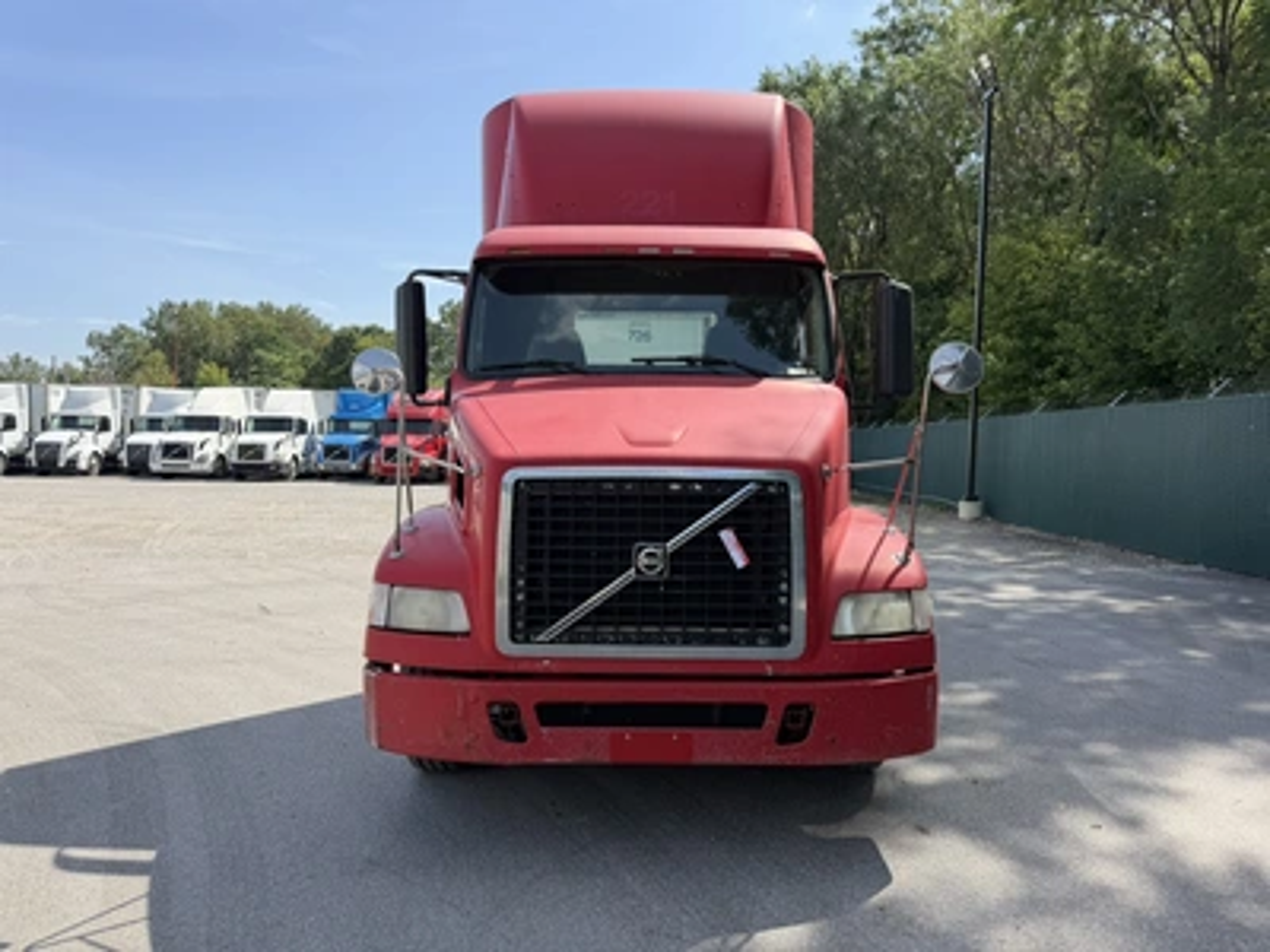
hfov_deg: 71.6
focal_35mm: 24
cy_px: 476
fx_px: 881
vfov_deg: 56.8
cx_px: 635
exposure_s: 1/2110
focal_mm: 6.76
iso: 80
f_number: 1.78
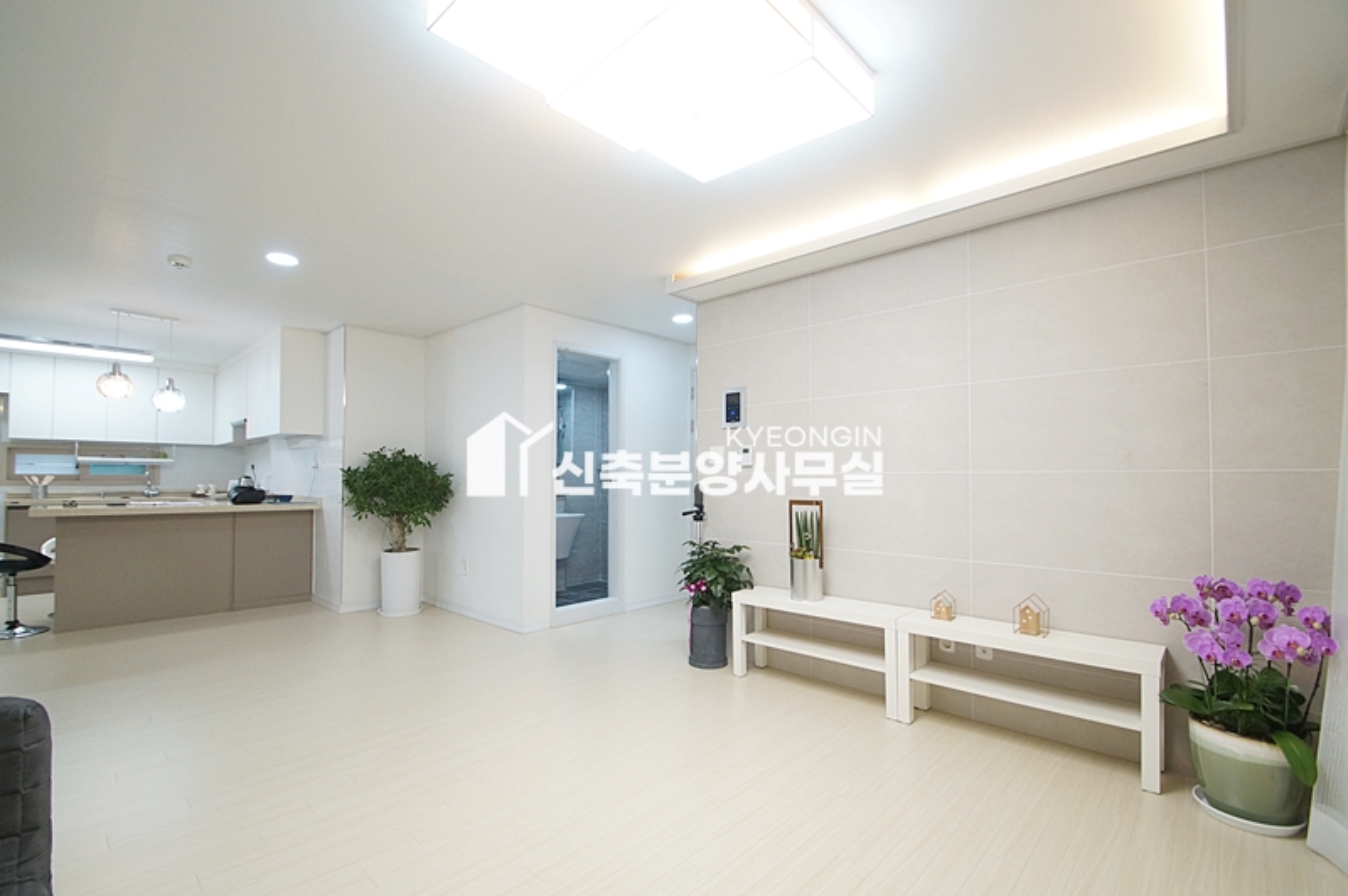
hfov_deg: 100.4
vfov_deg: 77.2
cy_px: 448
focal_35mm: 15
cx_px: 674
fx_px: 561
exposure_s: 1/80
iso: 800
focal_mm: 10
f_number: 5
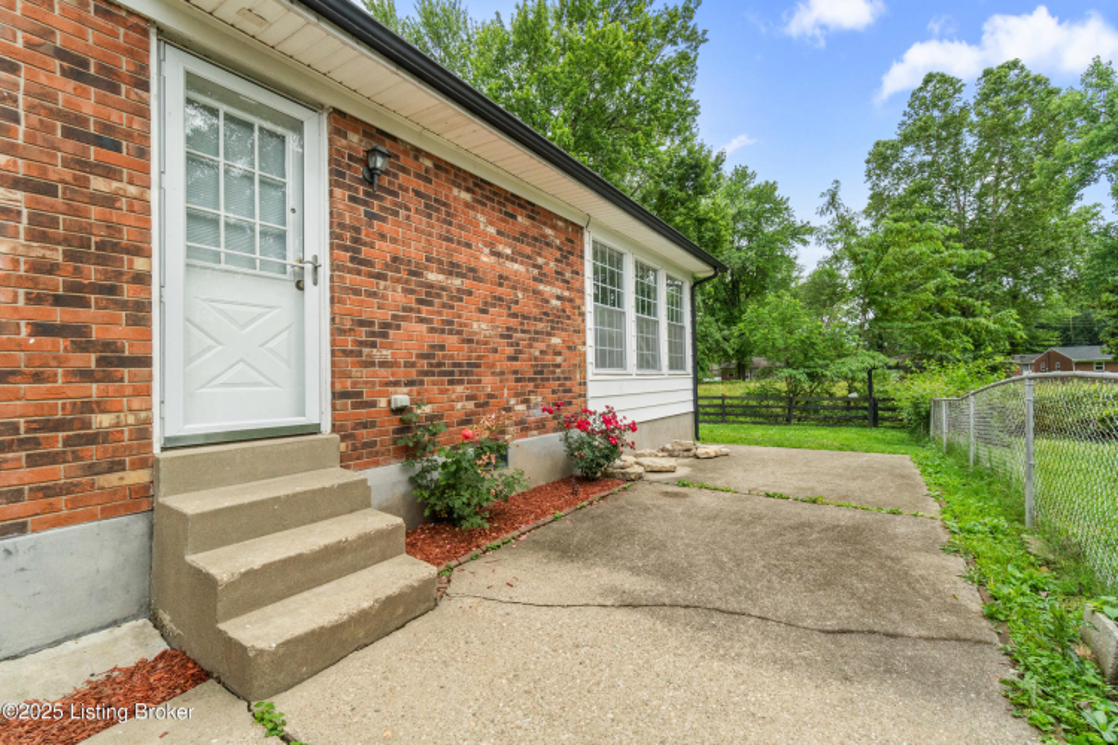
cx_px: 559
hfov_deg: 100.4
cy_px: 372
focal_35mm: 15
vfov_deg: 77.3
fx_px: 466
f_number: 10
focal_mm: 10
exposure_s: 1/50
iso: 400
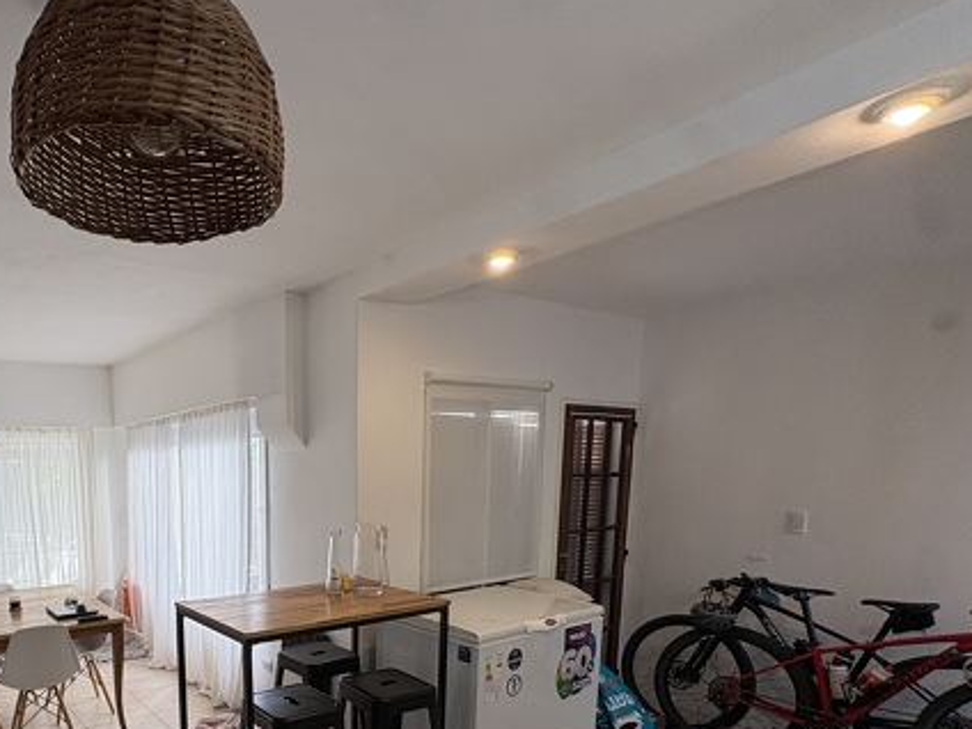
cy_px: 564
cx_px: 254
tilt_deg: -8.4
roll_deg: +1.7
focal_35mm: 22
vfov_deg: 57.4
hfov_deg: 71.7
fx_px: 618
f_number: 2.2
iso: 100
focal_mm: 2.22
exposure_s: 1/99
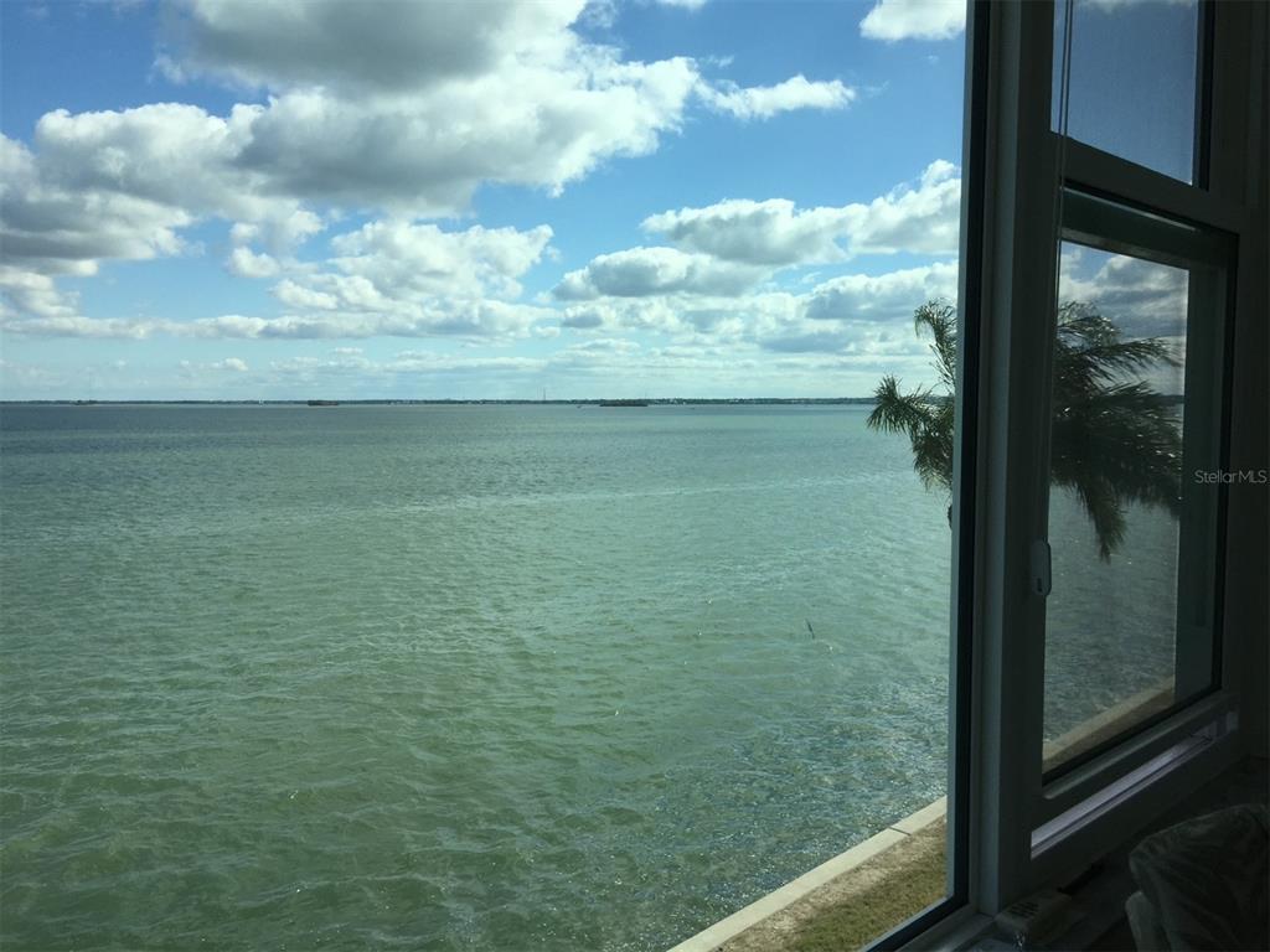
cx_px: 635
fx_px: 1064
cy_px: 476
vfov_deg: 48.2
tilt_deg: -4.3
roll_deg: -0.1
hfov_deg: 61.7
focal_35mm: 29
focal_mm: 4.15
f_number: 2.2
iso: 32
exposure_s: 1/2198
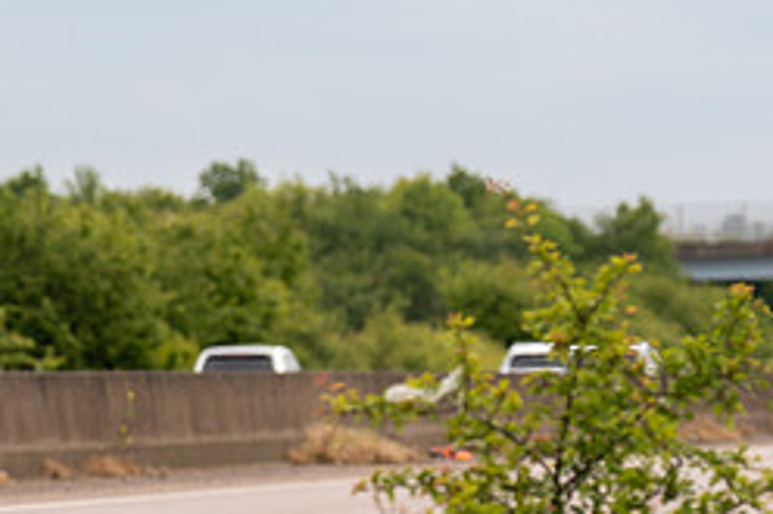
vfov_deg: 3.1
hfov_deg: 4.6
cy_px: 381
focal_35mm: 450
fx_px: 9656
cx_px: -159
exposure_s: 1/800
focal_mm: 130
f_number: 4
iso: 125
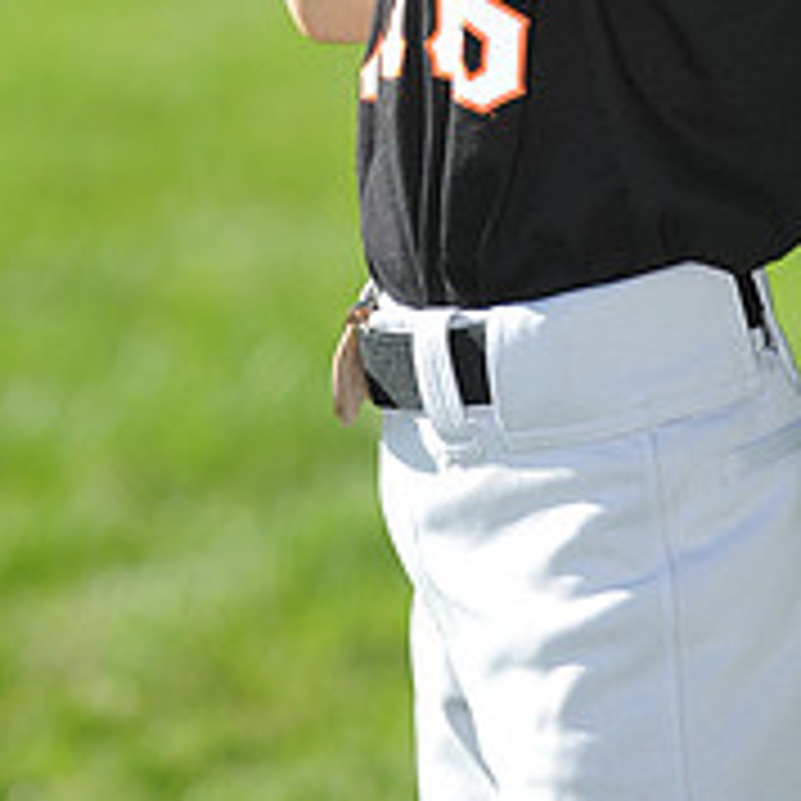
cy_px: -248
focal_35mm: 359
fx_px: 9398
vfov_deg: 4.9
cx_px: 554
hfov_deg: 4.9
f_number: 4
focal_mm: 130
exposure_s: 1/1000
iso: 200
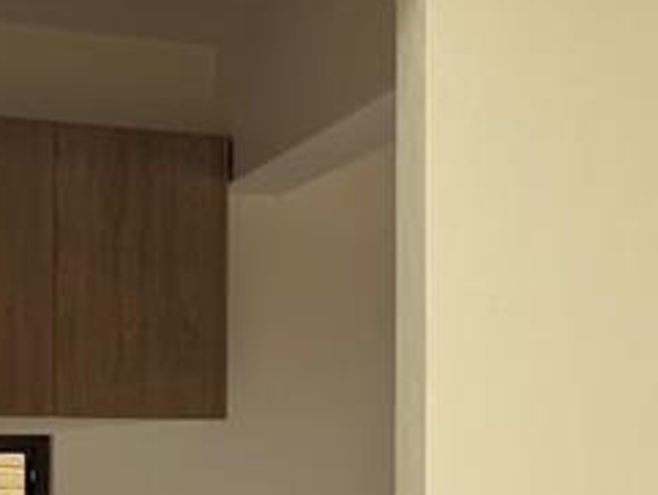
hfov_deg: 16.5
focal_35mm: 102
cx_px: 1141
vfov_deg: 14.3
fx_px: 1940
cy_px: 470
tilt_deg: -0.9
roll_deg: -0.4
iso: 80
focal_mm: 6.76
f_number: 1.78
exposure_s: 1/308
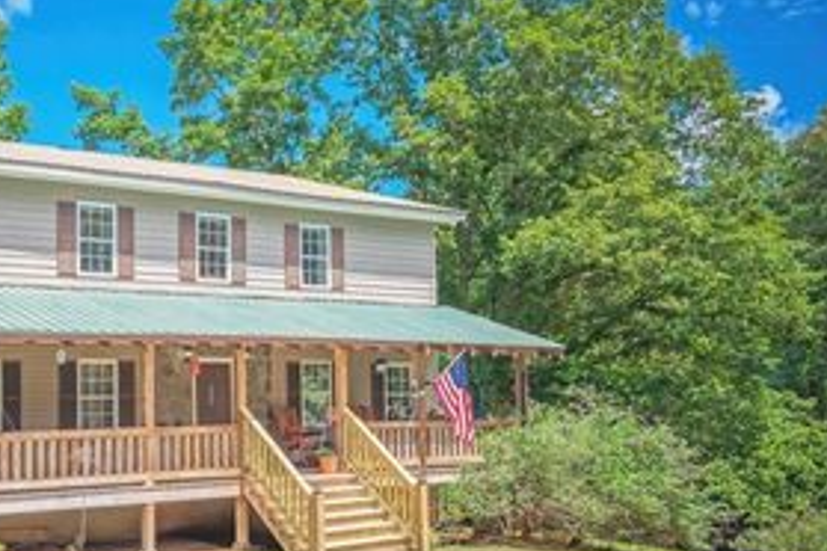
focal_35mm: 43
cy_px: 372
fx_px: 988
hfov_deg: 42.6
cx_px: 124
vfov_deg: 30.9
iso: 100
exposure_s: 1/1250
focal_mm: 24
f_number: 7.1
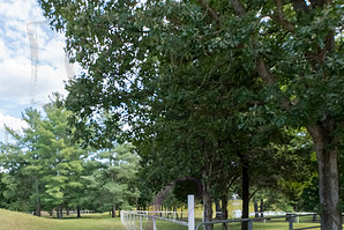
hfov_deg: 62.1
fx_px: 277
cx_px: 116
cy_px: 204
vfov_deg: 41.6
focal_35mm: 29
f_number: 7.1
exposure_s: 1/500
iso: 800
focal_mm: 14
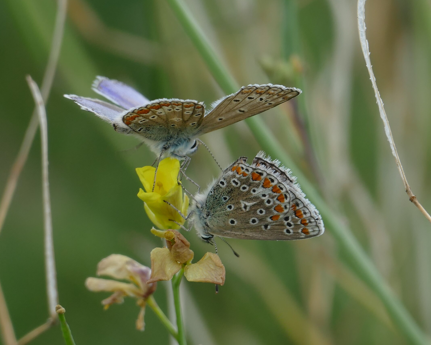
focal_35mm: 902
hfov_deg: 2.1
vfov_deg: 1.7
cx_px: 229
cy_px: 172
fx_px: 11506
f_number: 4
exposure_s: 1/400
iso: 125
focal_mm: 146
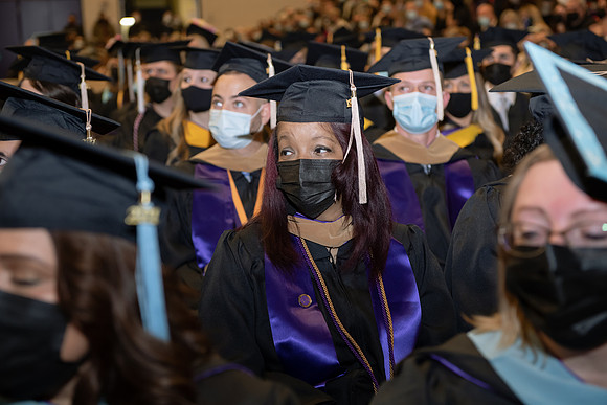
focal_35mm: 62
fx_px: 1046
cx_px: 304
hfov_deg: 32.4
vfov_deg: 21.9
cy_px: 202
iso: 1250
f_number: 4
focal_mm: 62
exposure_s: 1/200
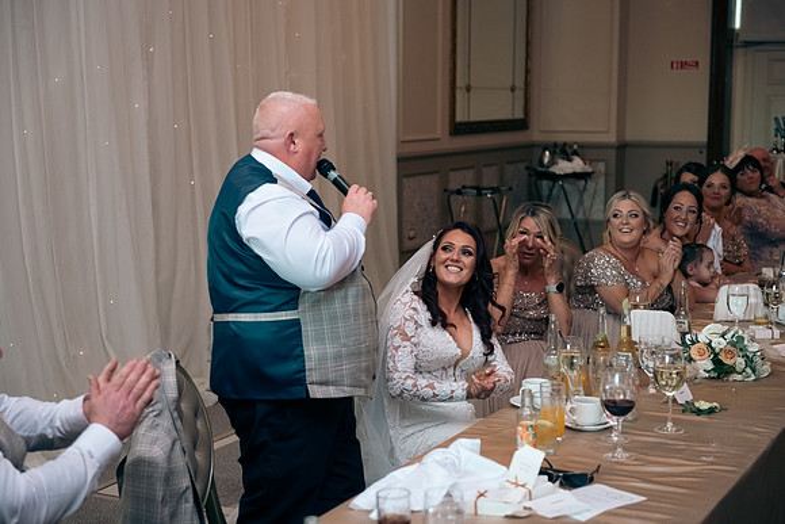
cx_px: 392
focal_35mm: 60
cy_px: 262
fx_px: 1309
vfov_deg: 22.6
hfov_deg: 33.4
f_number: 3.5
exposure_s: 1/160
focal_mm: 60
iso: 1000
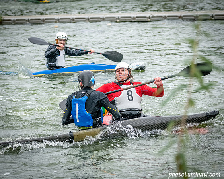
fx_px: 1231
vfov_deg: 8.3
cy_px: 90
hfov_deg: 10.4
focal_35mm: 186
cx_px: 111
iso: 3200
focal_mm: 165
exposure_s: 1/3200
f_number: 6.3
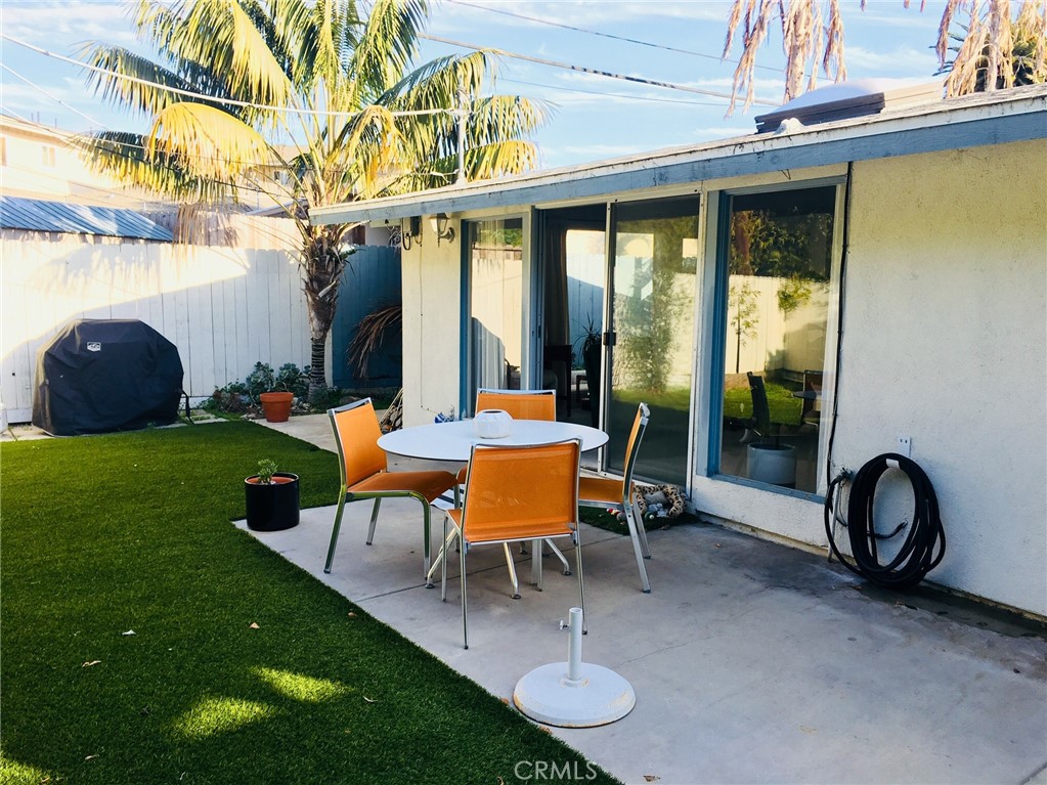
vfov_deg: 48.2
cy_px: 392
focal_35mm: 29
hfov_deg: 61.7
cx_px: 524
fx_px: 877
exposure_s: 1/295
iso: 25
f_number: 2.2
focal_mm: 4.15
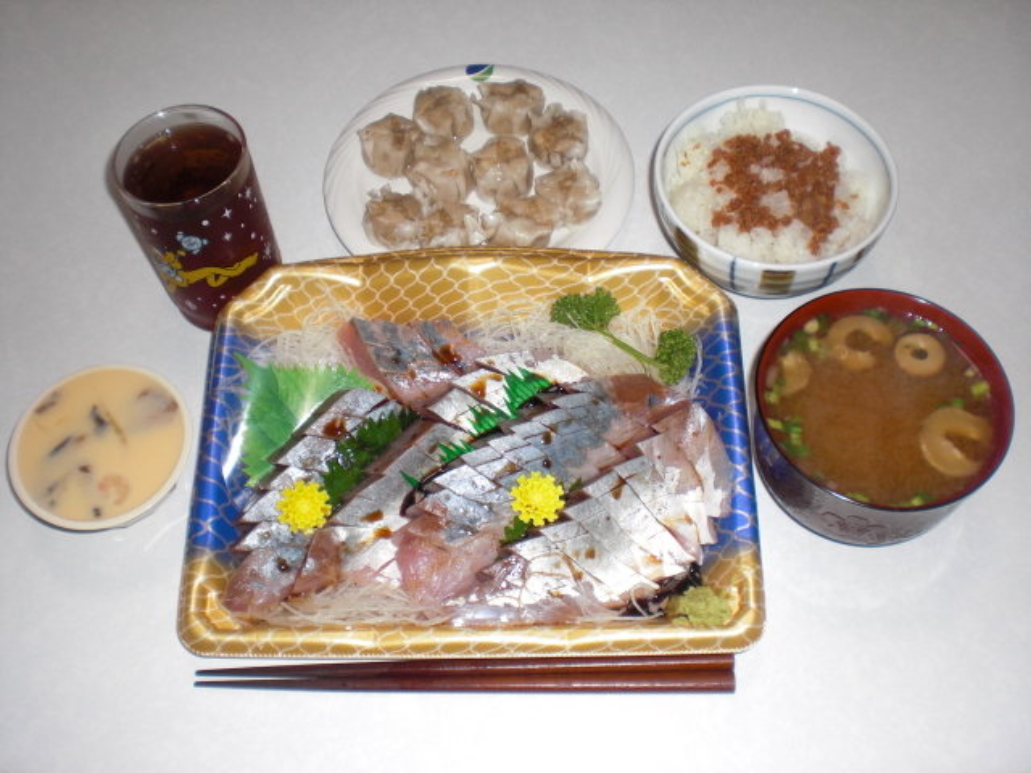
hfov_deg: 49.0
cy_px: 386
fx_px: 1132
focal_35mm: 38
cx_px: 516
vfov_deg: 37.7
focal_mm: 6.3
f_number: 3.1
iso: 100
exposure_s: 1/60
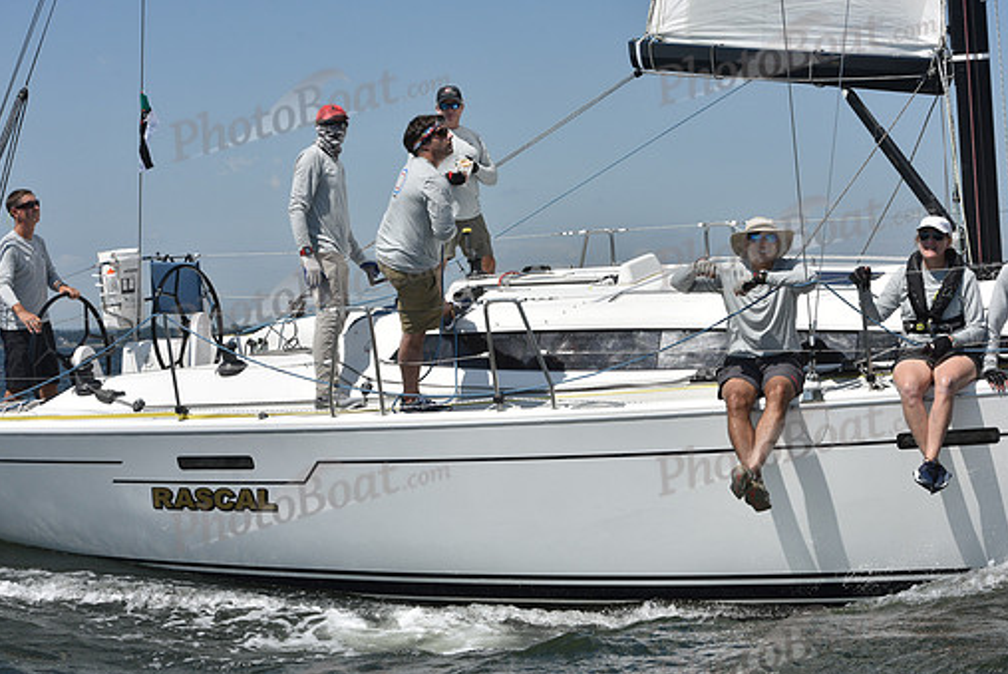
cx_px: 555
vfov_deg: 17.1
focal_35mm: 80
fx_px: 2242
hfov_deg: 25.3
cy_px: 369
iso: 250
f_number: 10
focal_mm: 70
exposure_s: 1/1250
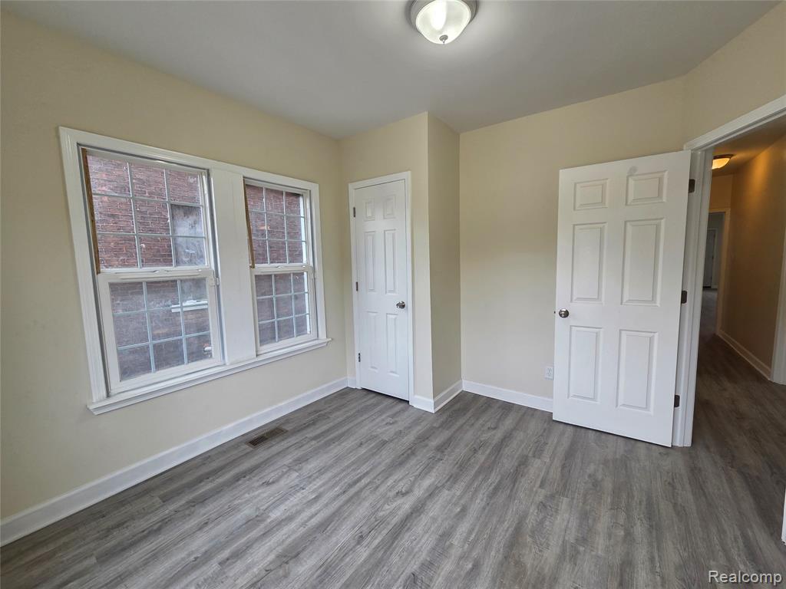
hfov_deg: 106.2
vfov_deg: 89.9
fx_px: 295
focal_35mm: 13
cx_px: 393
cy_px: 294
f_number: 2.2
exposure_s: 1/120
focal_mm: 2.2
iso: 80
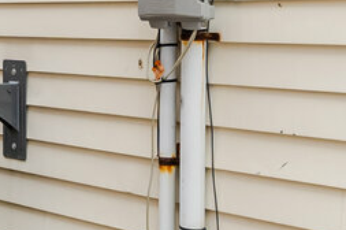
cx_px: 193
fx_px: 1094
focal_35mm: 114
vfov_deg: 11.9
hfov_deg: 18.0
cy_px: 49
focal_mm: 10
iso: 80
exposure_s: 1/100
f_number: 6.3
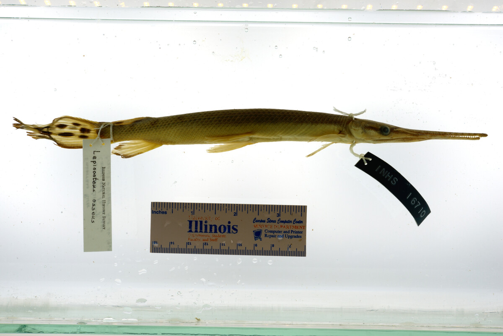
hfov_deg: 33.4
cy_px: 168
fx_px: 839
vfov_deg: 22.6
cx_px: 252
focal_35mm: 60
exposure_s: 1/40
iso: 100
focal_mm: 60
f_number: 20
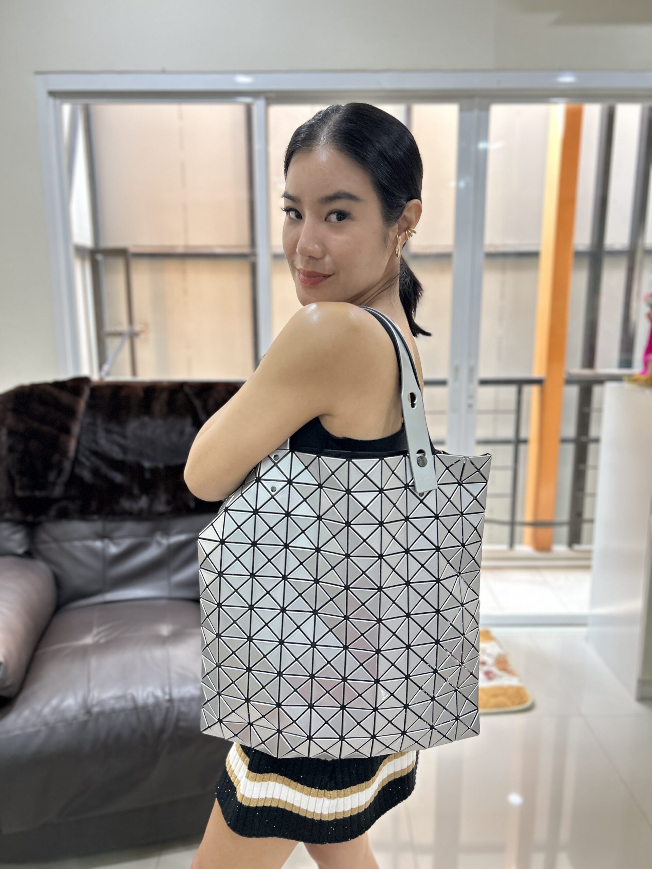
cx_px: 326
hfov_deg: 53.1
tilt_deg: -10.9
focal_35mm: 26
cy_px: 434
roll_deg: +0.1
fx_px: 653
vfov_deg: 67.3
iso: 160
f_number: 1.5
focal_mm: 5.7
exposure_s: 1/50
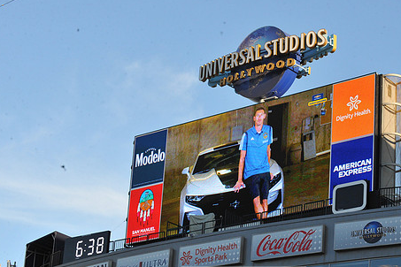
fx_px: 1225
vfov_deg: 12.5
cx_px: 243
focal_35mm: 110
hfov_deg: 18.6
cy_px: 146
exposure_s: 1/800
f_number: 14
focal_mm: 86
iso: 1600
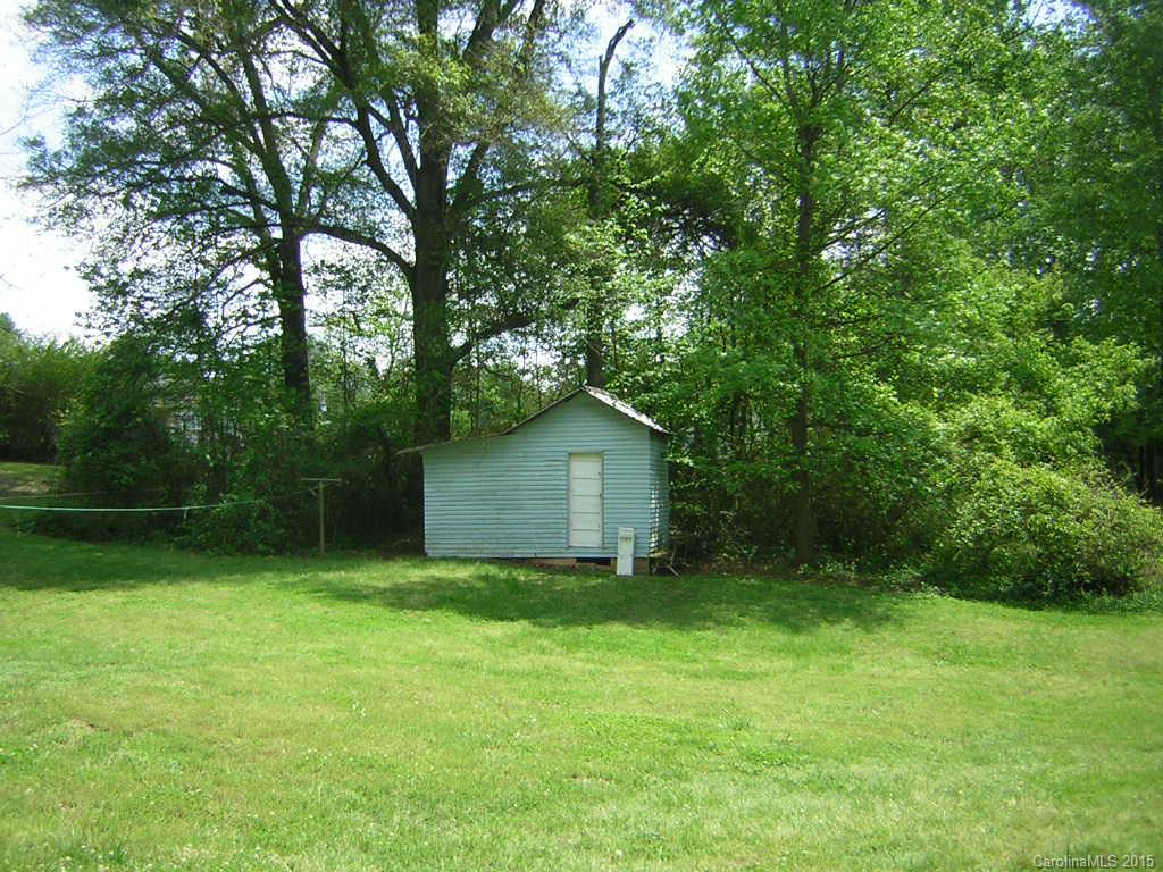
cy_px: 436
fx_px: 1209
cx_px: 582
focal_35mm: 36
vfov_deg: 39.7
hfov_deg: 51.4
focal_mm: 4.7
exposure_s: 1/407
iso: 50
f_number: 2.6
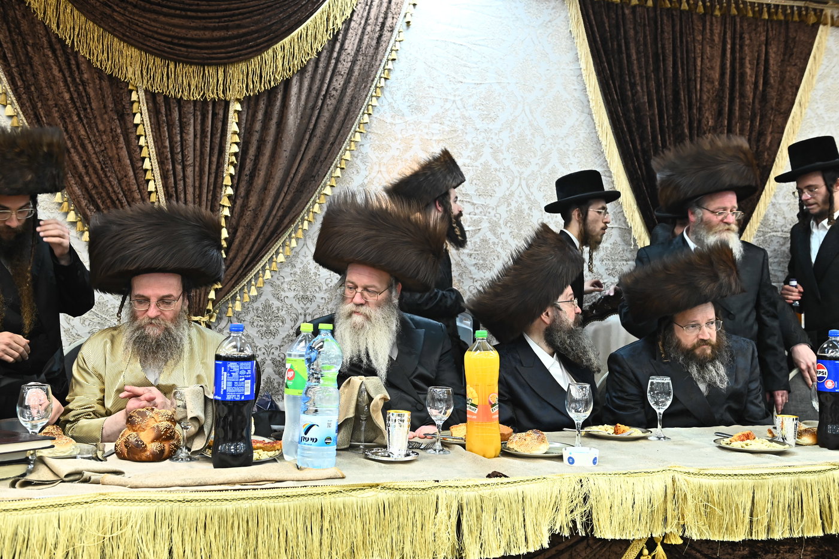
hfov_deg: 50.7
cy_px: 280
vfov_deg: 35.0
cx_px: 420
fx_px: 885
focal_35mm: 38
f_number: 5.6
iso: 2000
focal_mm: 38
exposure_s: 1/125
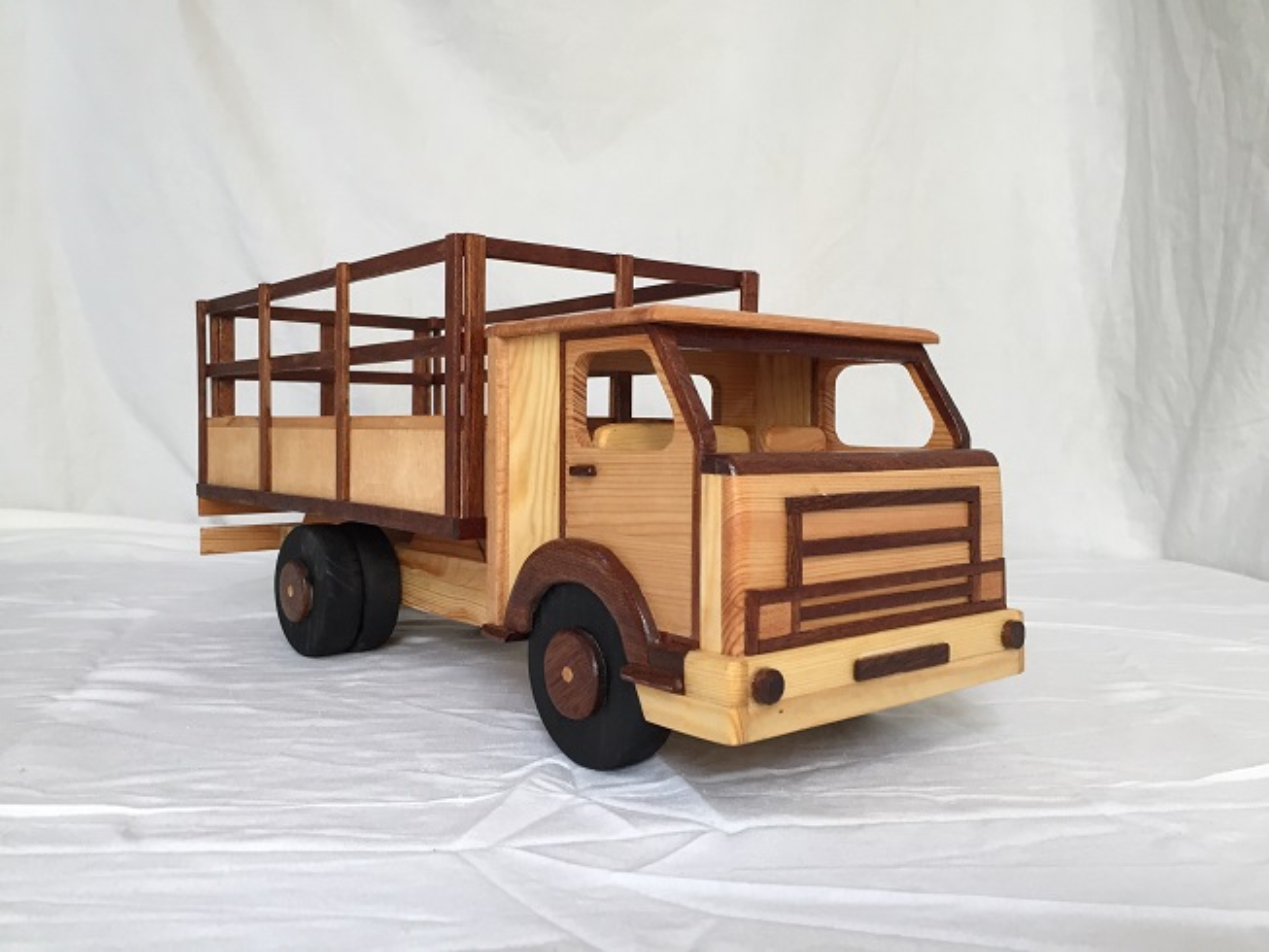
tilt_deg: -3.6
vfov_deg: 48.2
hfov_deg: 61.7
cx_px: 634
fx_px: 1063
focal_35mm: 29
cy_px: 476
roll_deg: -0.2
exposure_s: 1/33
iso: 40
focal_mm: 4.15
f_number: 2.2
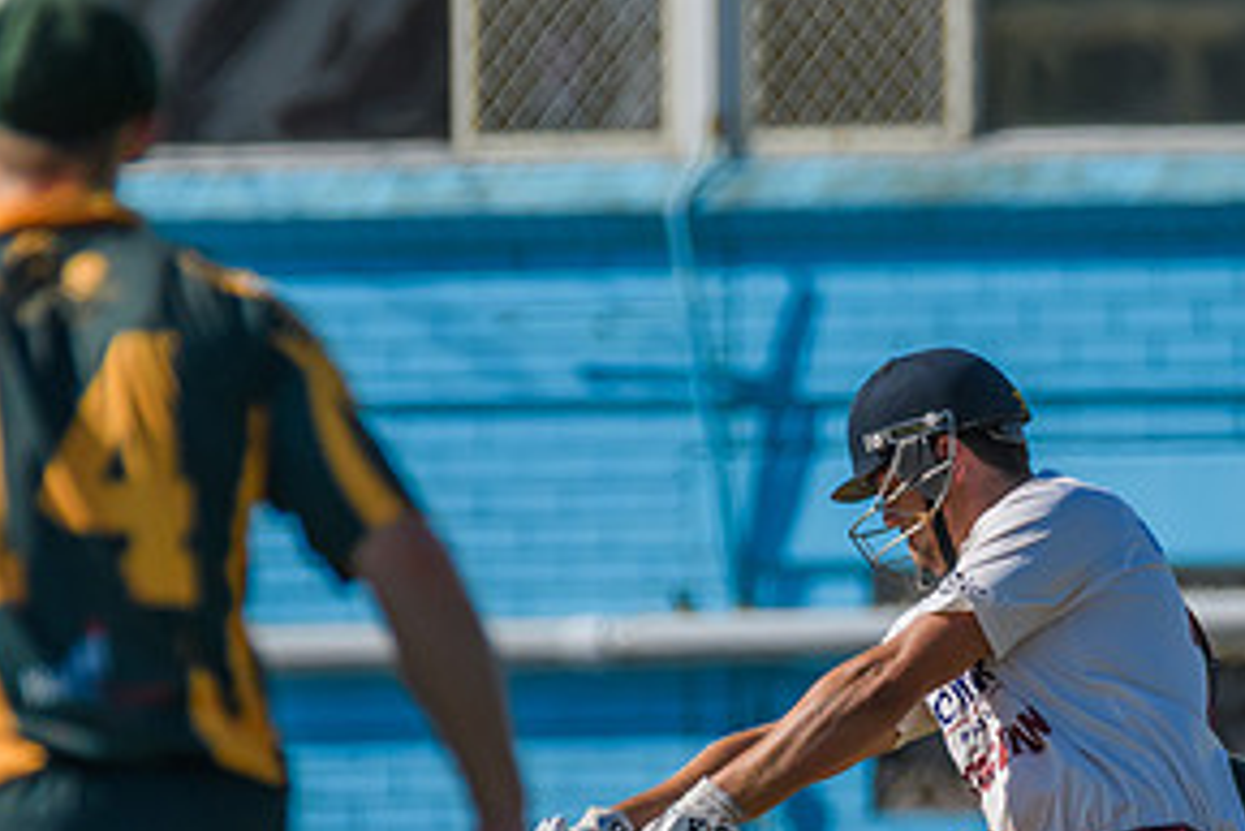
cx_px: 974
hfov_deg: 1.2
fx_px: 60894
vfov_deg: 0.8
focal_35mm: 1760
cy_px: 698
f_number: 6.3
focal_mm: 500
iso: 640
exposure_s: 1/5000
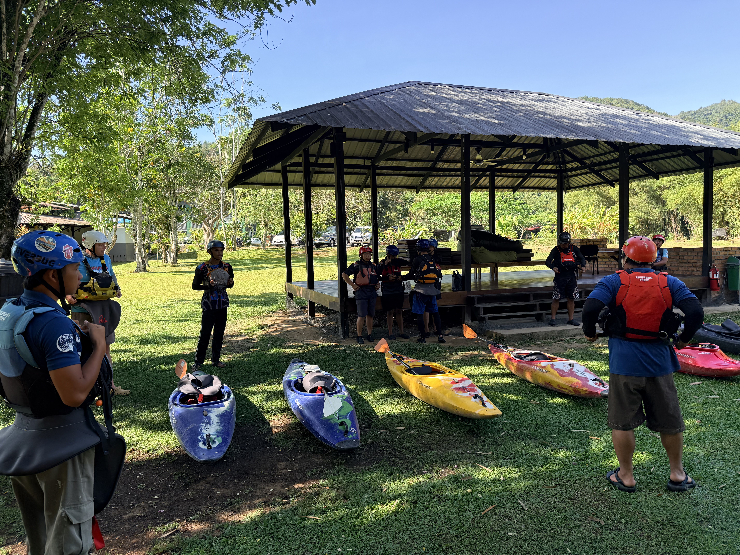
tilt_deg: -0.4
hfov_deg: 71.6
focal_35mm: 24
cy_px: 278
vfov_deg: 56.8
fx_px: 513
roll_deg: -0.6
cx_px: 370
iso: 100
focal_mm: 6.76
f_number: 1.78
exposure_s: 1/1250
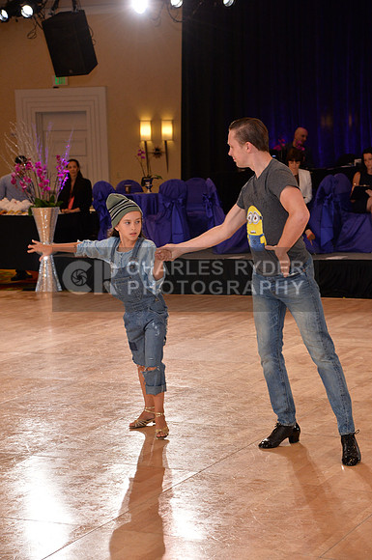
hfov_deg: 16.6
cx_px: 186
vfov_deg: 24.8
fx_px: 1275
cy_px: 280
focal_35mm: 82
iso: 1600
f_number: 5.6
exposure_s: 1/250
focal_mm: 82
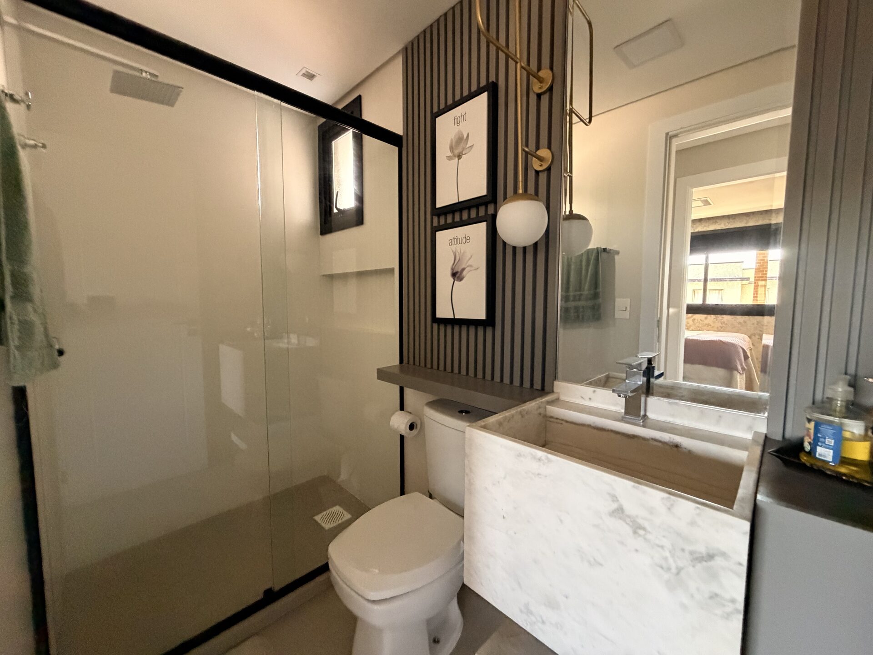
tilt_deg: -5.6
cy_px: 328
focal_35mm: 14
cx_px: 436
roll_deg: +0.3
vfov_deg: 85.7
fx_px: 353
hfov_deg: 102.1
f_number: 2.2
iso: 640
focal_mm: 2.22
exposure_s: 1/60
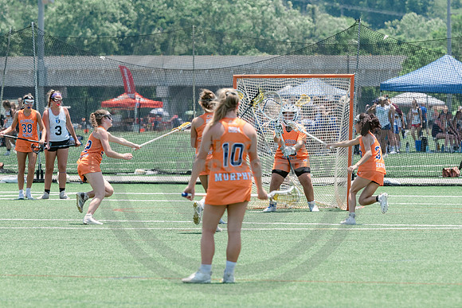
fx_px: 4751
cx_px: 256
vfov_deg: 3.7
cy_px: 166
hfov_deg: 5.6
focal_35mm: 370
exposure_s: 1/1600
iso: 400
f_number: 5
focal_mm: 200
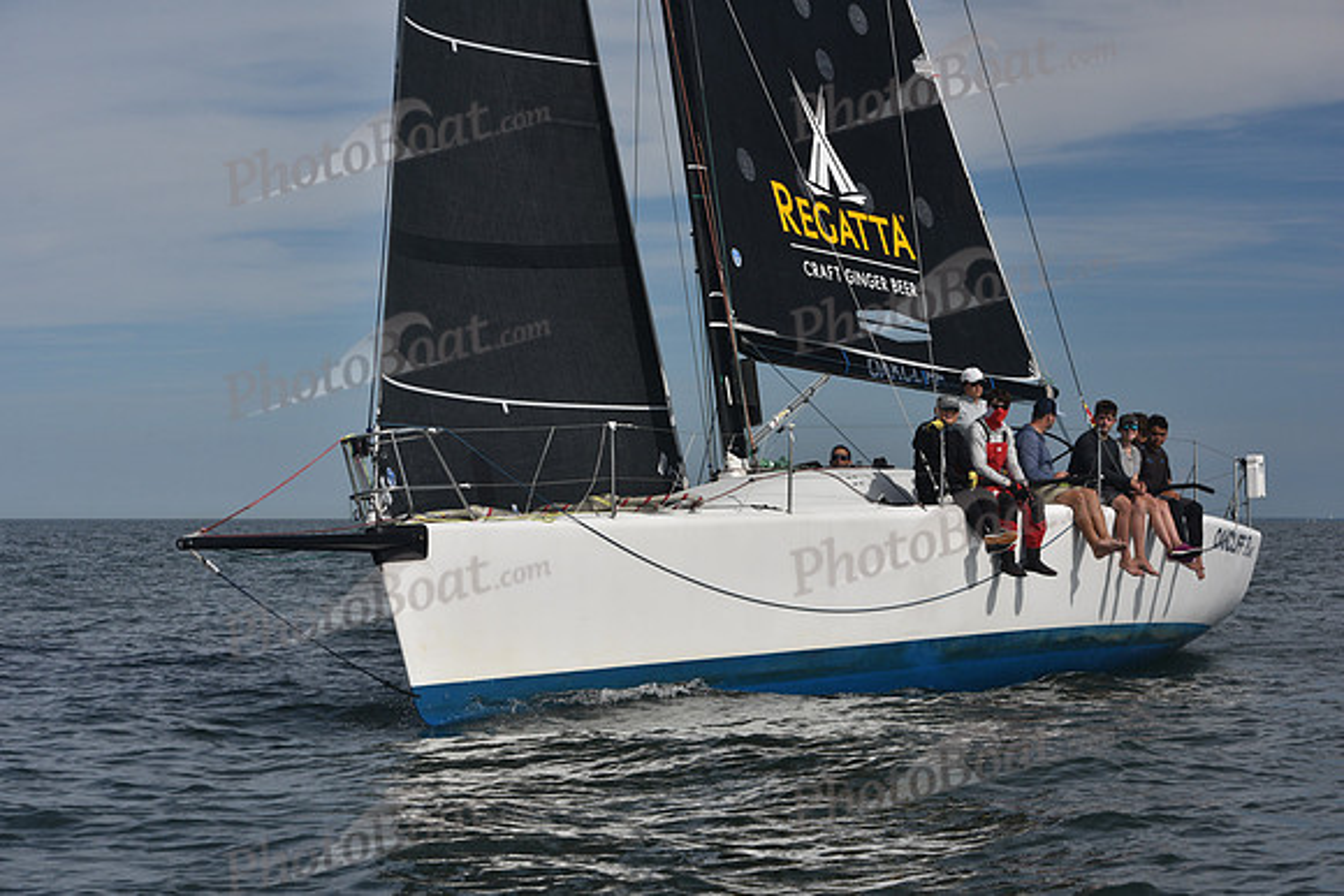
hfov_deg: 23.6
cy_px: 448
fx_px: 3211
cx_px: 672
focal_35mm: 86
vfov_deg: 15.9
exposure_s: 1/800
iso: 250
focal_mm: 86
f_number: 8
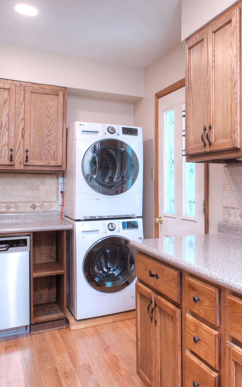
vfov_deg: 61.2
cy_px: 191
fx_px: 327
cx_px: 229
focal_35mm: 31
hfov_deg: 37.3
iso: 500
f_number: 5.6
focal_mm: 20
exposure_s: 1/15
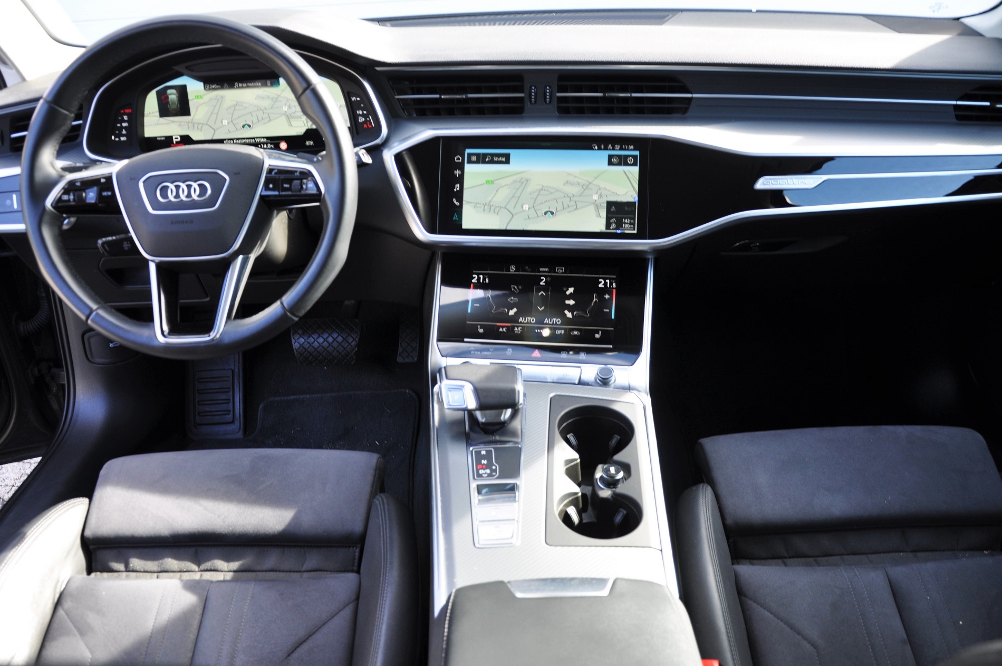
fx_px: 751
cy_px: 333
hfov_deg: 67.4
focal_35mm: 27
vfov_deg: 47.8
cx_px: 501
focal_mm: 18
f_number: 4.5
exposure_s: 1/80
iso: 250
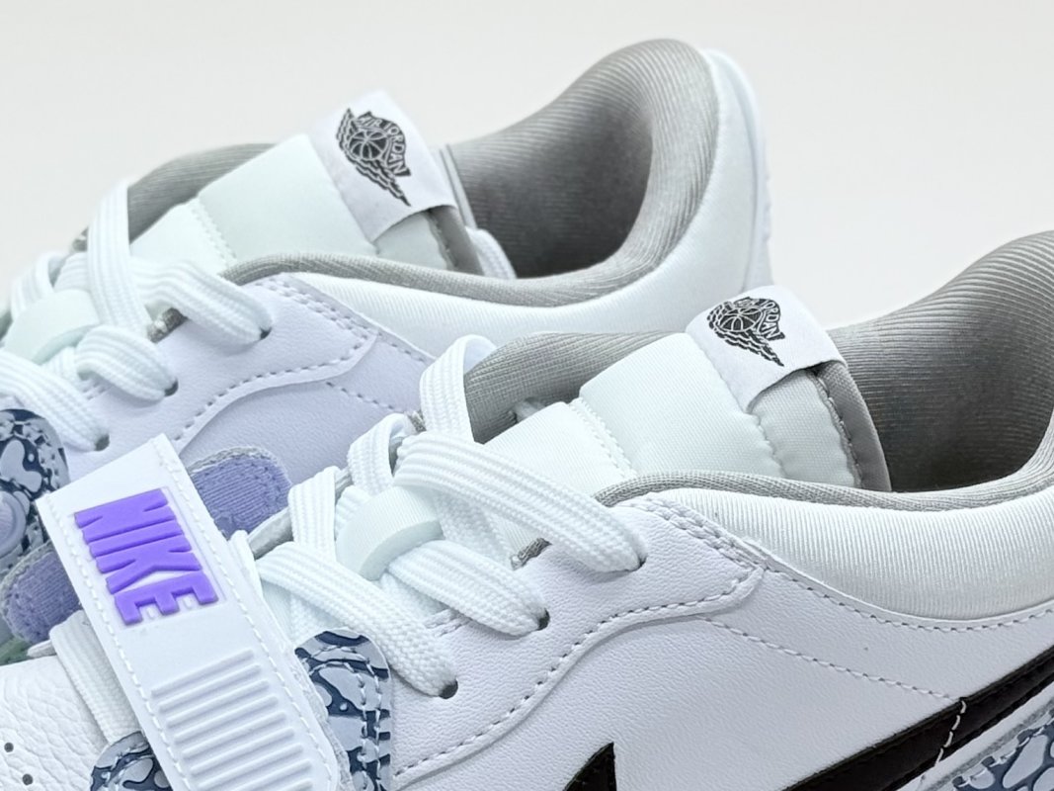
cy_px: 396
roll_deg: +0.2
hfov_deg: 39.7
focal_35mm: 48
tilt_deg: -23.1
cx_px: 527
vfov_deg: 30.3
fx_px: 1461
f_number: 1.78
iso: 64
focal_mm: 6.76
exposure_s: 1/719
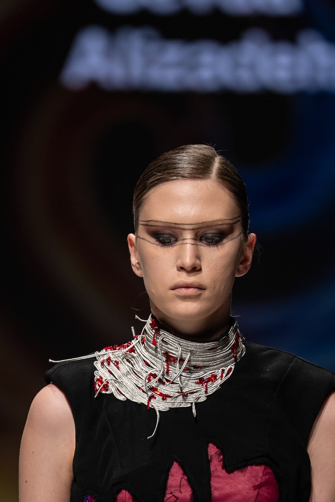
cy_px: 542
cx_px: 154
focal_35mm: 545
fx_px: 7607
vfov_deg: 3.8
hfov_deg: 2.5
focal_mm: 187.7
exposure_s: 1/320
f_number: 2.8
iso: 200
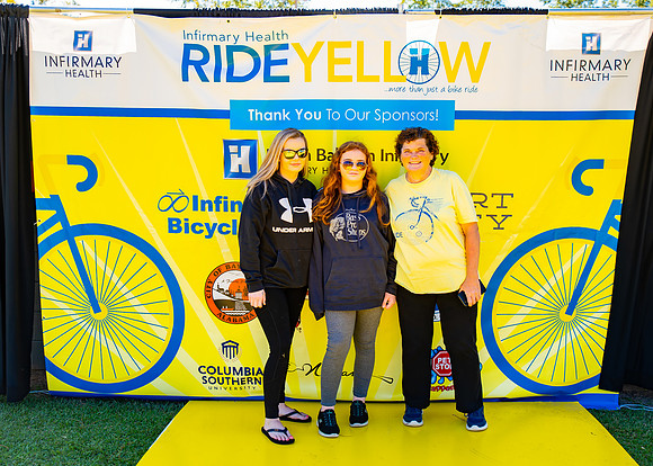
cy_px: 250
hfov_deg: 47.3
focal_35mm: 40
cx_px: 359
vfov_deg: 34.8
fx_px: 744
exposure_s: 1/200
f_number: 2.8
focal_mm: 34
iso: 100
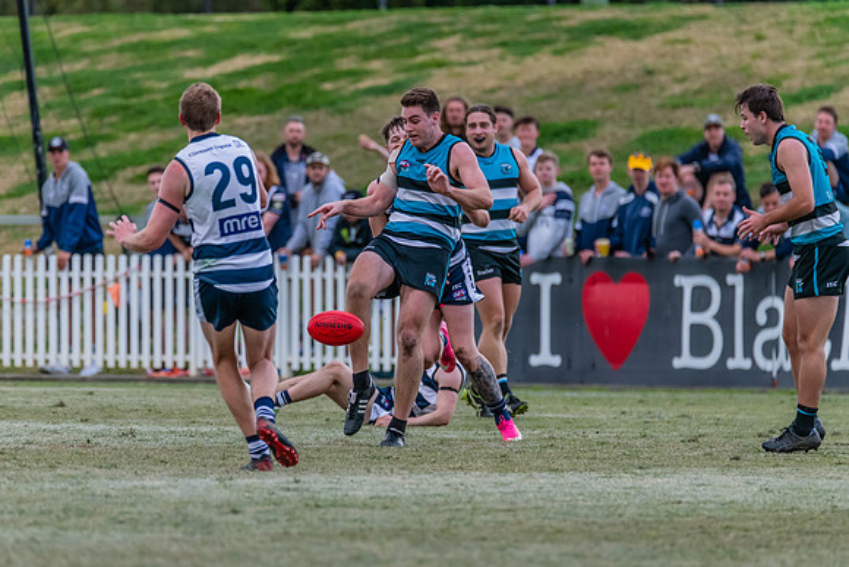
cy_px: 280
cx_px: 384
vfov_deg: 2.7
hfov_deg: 4.0
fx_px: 12189
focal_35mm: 517
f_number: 6.3
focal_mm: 460
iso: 2200
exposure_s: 1/1600
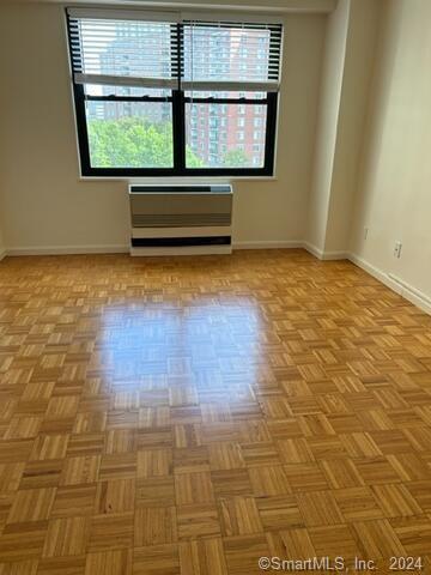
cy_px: 288
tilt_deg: -19.6
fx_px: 432
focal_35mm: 26
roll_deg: +0.2
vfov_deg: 67.3
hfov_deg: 53.1
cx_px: 216
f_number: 1.5
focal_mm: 5.7
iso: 64
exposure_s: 1/162
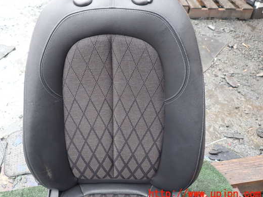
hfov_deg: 61.3
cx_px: 111
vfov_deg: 48.1
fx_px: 220
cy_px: 86
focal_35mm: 29
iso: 100
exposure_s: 1/60
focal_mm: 4.5
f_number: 2
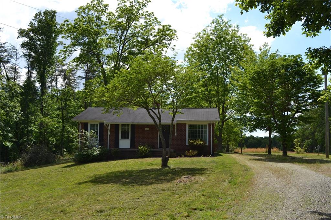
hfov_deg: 53.1
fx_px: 331
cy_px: 110
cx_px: 166
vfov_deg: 36.8
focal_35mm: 36
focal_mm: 24
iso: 100
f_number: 8
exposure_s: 1/250
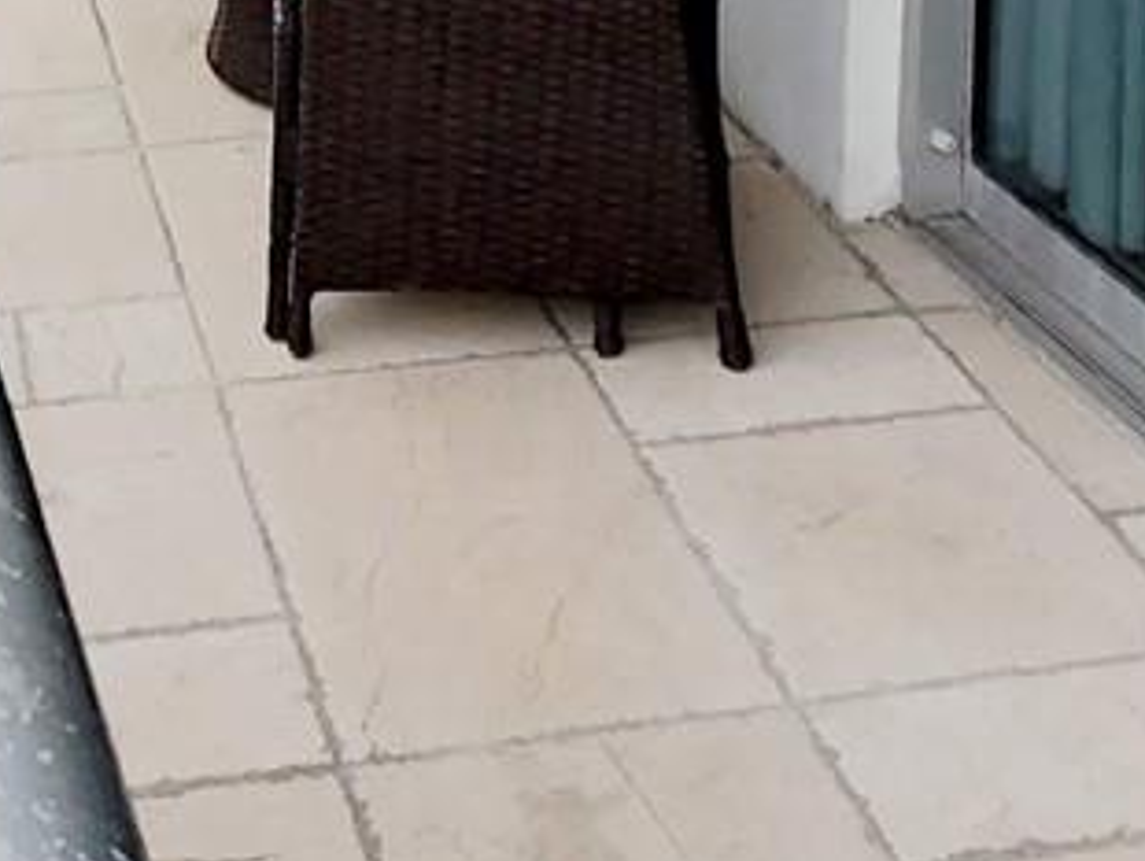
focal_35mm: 67
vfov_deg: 18.3
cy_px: -595
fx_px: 2218
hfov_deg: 28.2
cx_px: 185
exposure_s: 1/655
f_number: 2.2
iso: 50
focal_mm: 1.8
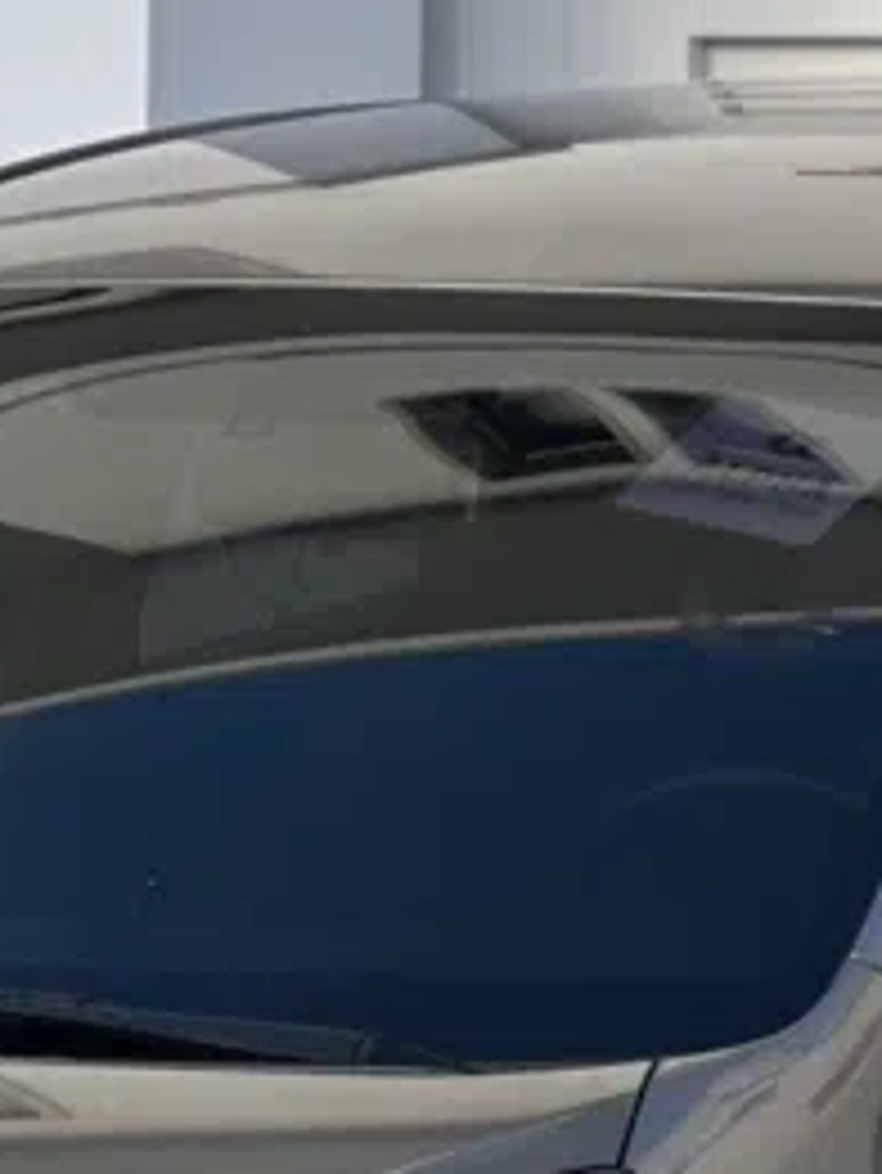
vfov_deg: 4.9
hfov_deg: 3.7
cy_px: 299
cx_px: 436
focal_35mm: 402
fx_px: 13646
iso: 20
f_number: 2.8
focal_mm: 9
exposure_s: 1/147
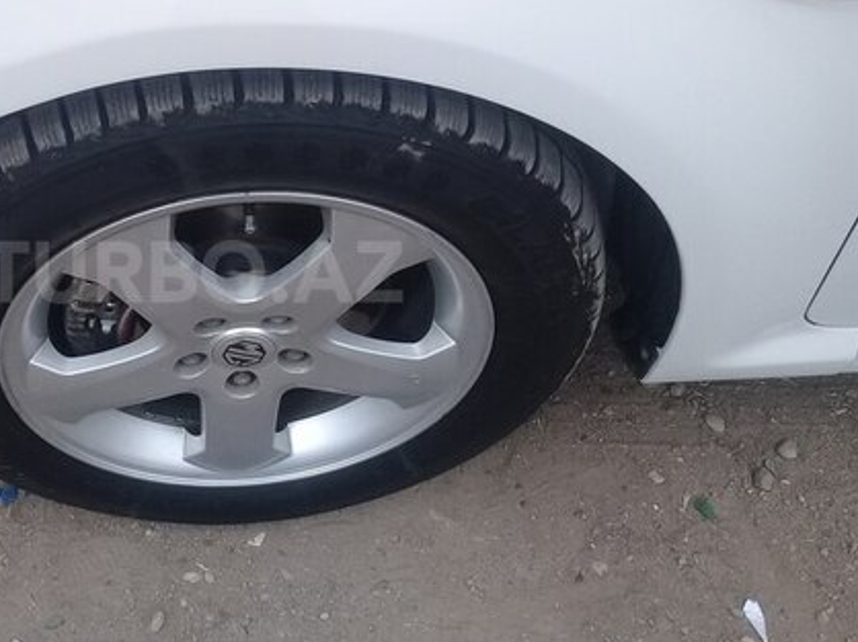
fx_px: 1214
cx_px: 193
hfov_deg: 37.8
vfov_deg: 29.6
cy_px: 272
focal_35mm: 49
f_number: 2.2
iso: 50
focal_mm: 3.3
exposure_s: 1/747
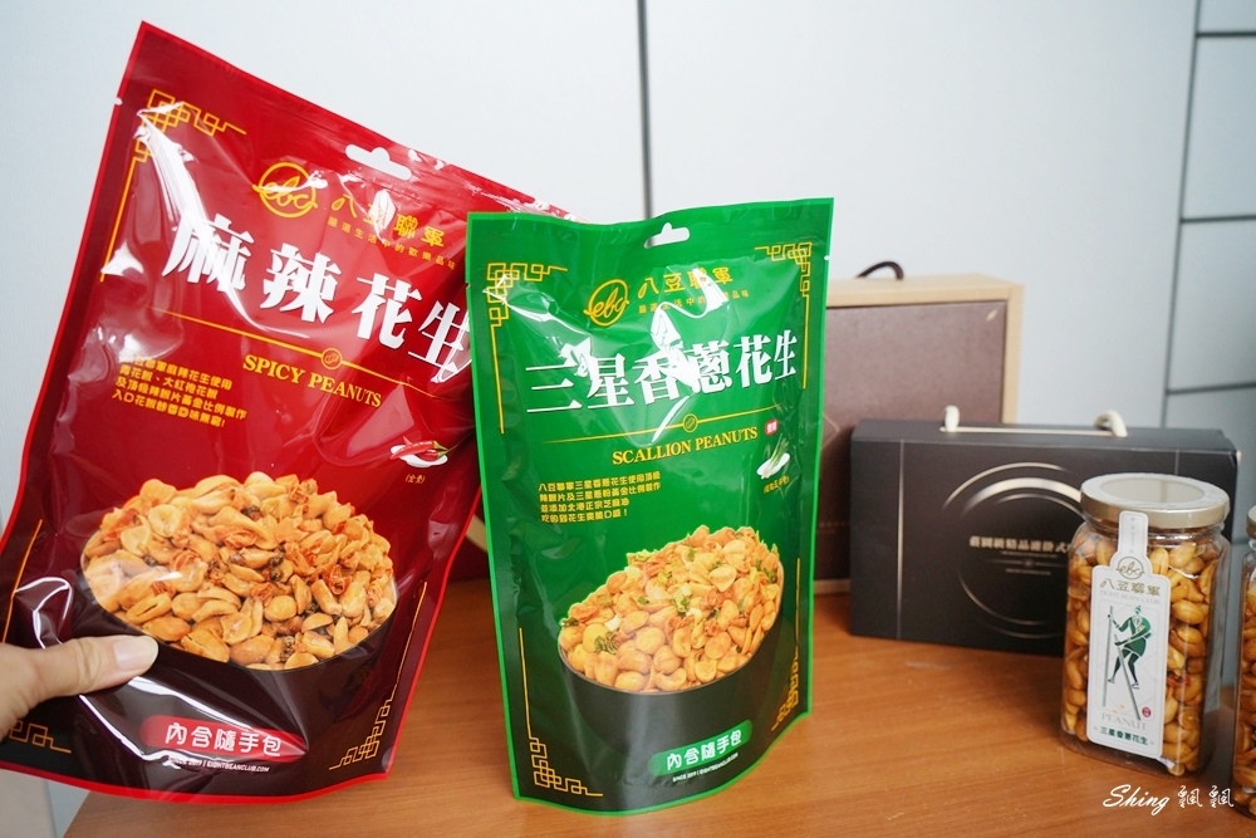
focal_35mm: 29
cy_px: 419
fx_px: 1012
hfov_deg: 63.7
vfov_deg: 45.0
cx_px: 628
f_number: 4
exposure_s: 1/30
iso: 1000
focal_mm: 29
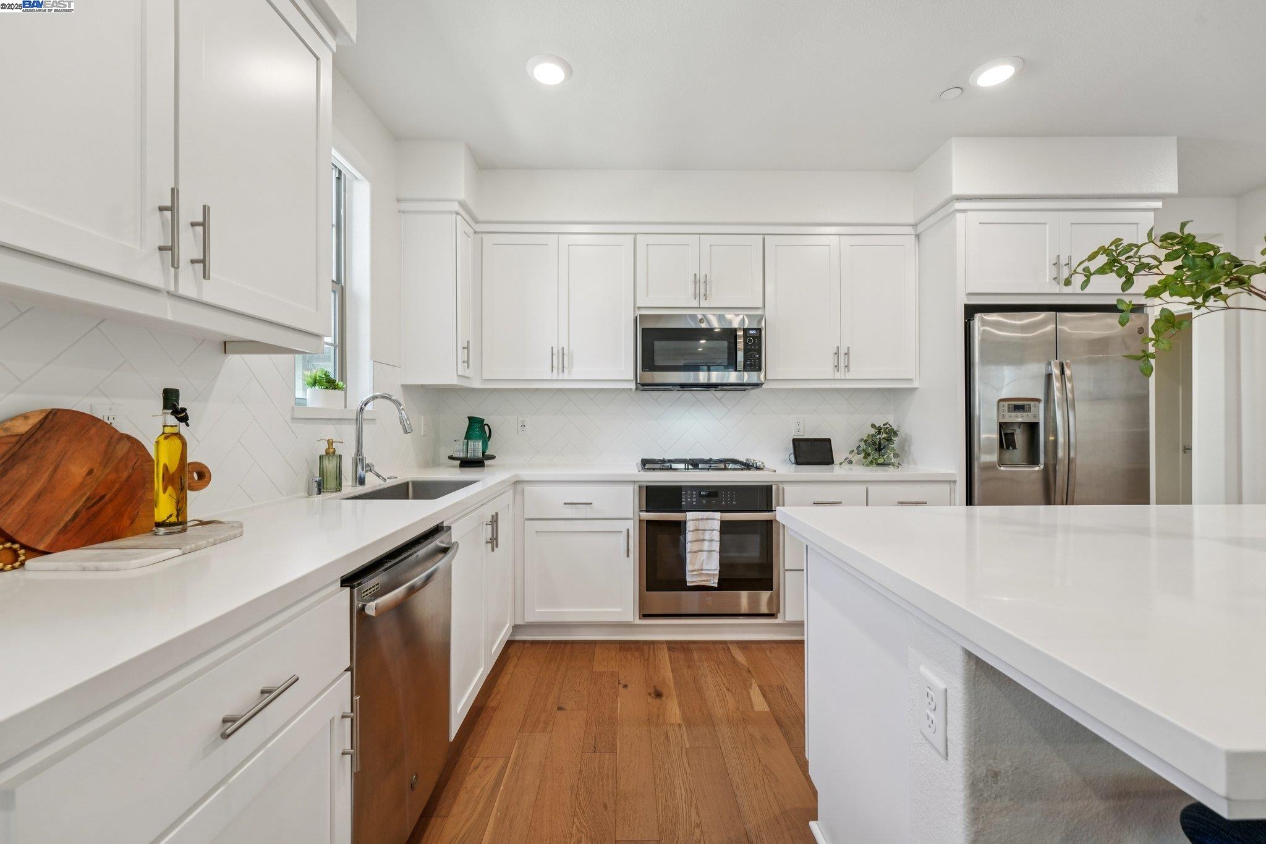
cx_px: 633
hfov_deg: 104.3
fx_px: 492
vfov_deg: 81.2
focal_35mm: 14
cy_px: 422
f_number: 8
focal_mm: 14
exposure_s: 1/40
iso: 640
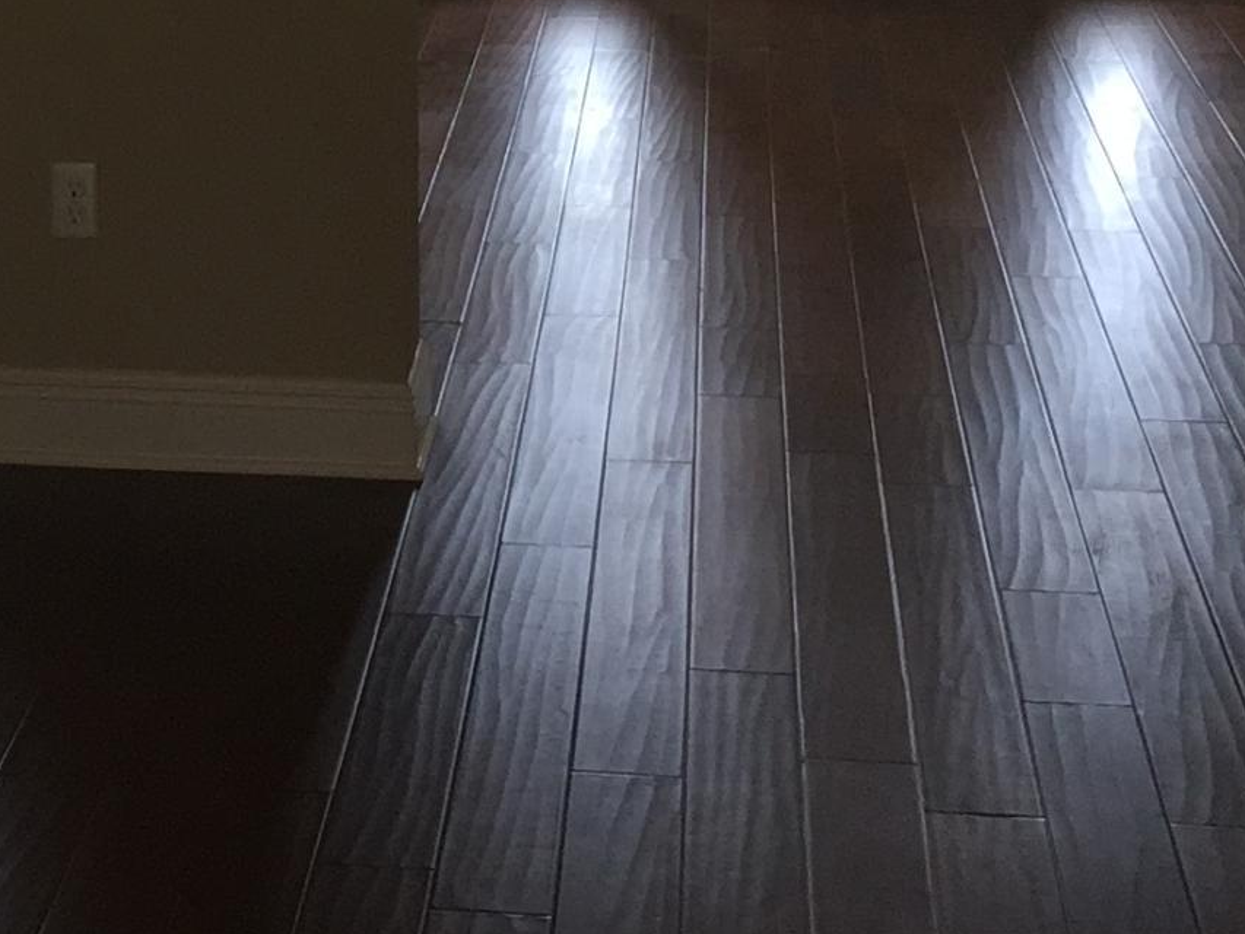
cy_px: -327
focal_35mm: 102
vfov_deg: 13.9
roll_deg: -0.1
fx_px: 3669
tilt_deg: -4.9
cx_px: 9
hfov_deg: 18.8
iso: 50
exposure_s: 1/120
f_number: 2.2
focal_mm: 4.15
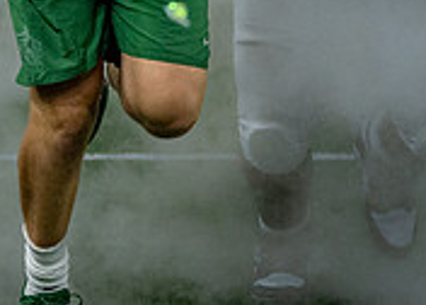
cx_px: 40
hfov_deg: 6.7
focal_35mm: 301
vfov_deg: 4.7
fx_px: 3645
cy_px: -299
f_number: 2.8
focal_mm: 70
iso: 1600
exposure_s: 1/1250
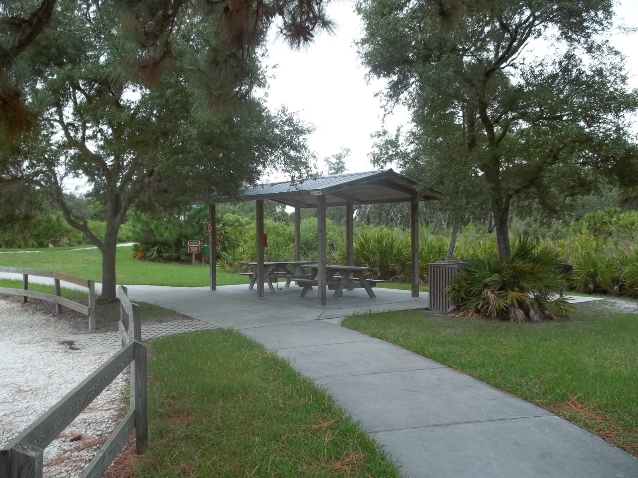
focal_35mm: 33
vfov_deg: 42.9
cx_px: 319
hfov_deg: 55.4
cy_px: 239
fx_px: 608
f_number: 3.3
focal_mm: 5.9
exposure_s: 1/60
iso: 64
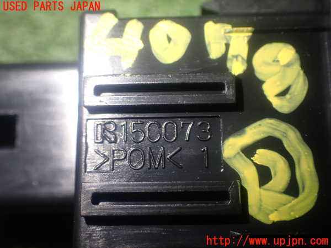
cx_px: 166
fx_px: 449
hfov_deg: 40.4
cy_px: 124
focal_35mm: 47
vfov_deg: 30.9
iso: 320
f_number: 3.1
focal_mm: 8.4
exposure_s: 1/50
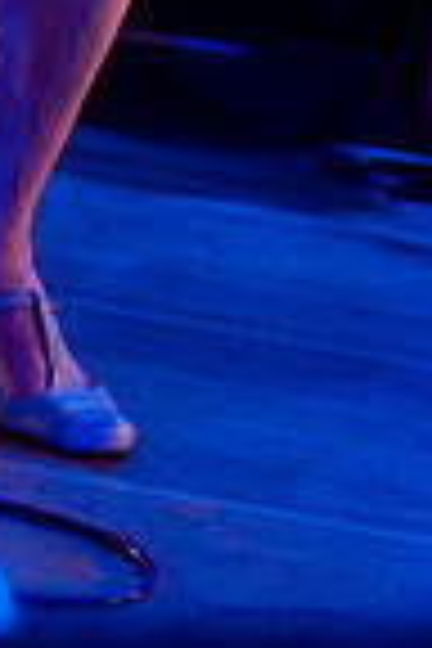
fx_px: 2944
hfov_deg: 8.4
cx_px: 178
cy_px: -292
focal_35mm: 164
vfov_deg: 12.0
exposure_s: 1/100
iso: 1000
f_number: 2.8
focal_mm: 35
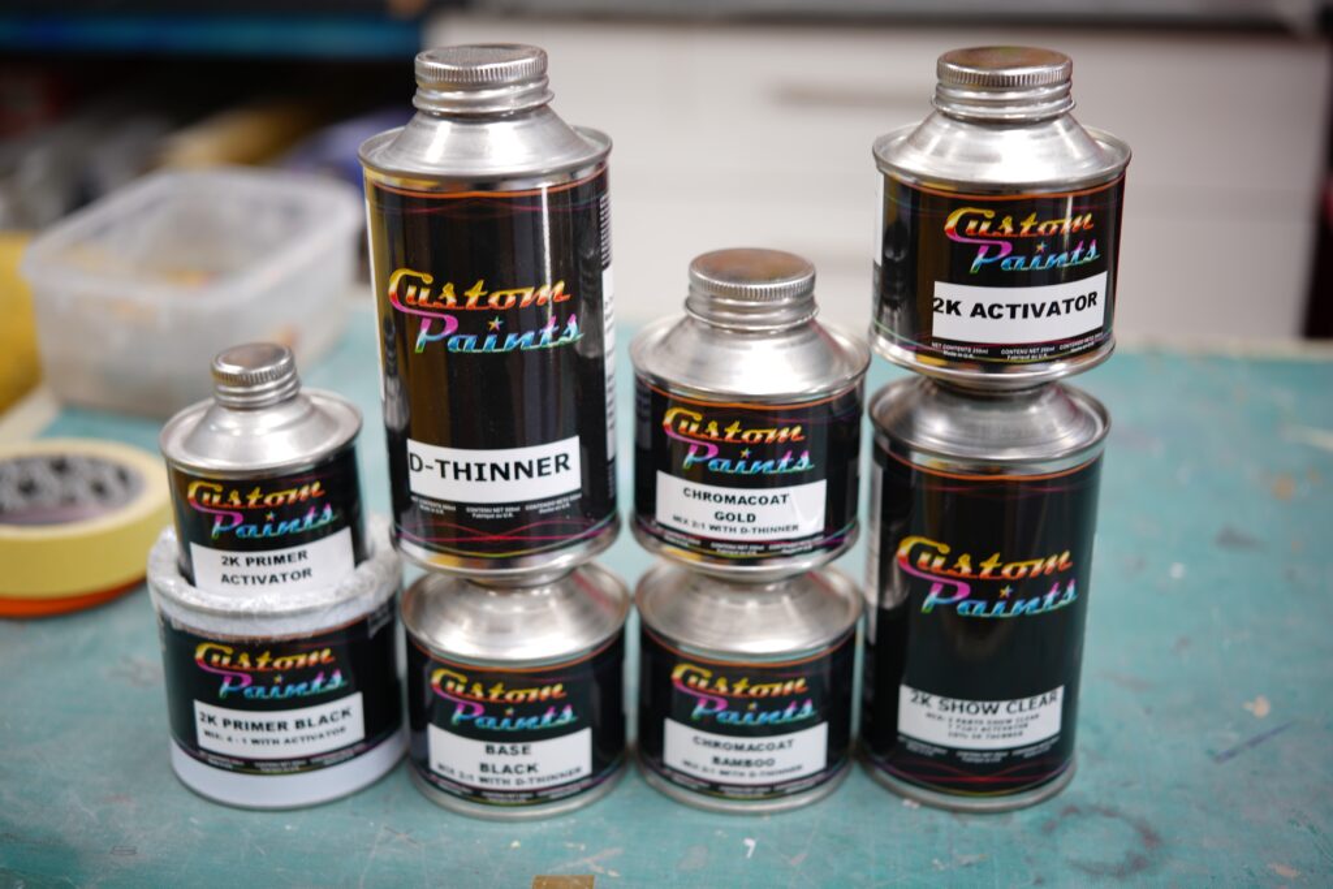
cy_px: 444
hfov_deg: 39.6
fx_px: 1852
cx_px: 666
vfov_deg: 27.0
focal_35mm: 50
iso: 50
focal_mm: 50
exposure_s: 1/13
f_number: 2.8
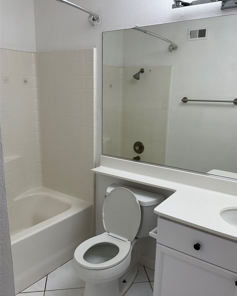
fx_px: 272
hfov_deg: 47.1
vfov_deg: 57.1
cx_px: 121
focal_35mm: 31
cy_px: 158
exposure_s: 1/120
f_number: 1.8
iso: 50
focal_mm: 3
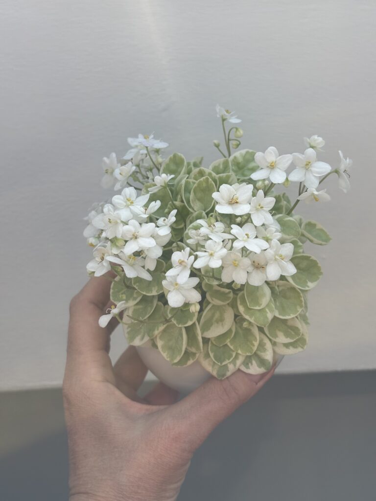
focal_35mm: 52
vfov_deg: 36.8
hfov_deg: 28.0
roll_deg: -0.6
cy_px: 250
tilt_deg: -27.9
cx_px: 188
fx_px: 753
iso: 32
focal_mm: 5.96
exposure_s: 1/317
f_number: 1.6
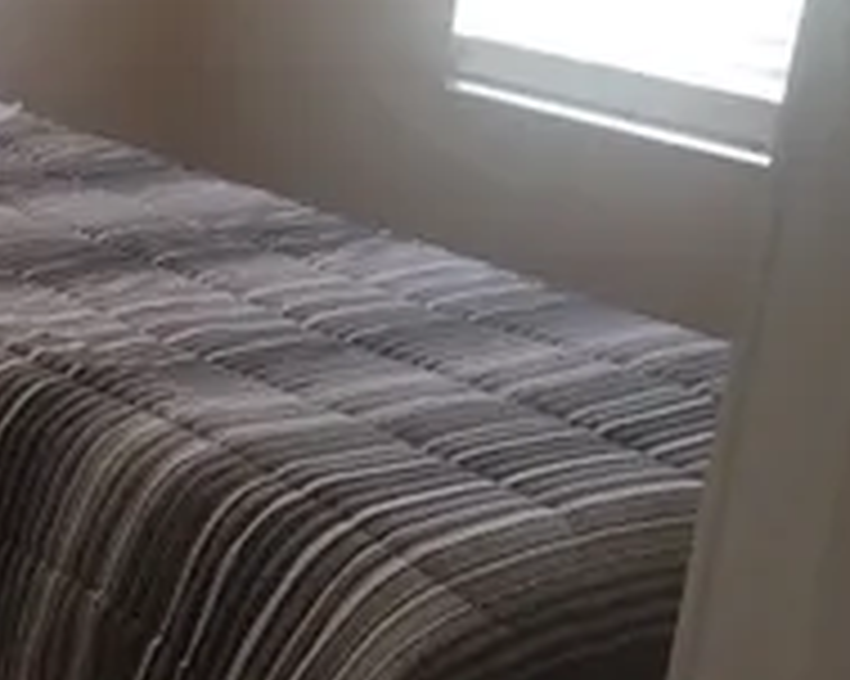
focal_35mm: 72
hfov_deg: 24.6
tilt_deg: -15.1
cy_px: 216
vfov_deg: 21.2
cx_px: -94
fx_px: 1810
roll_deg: -4.1
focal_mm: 4.2
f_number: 2.2
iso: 50
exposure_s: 1/30
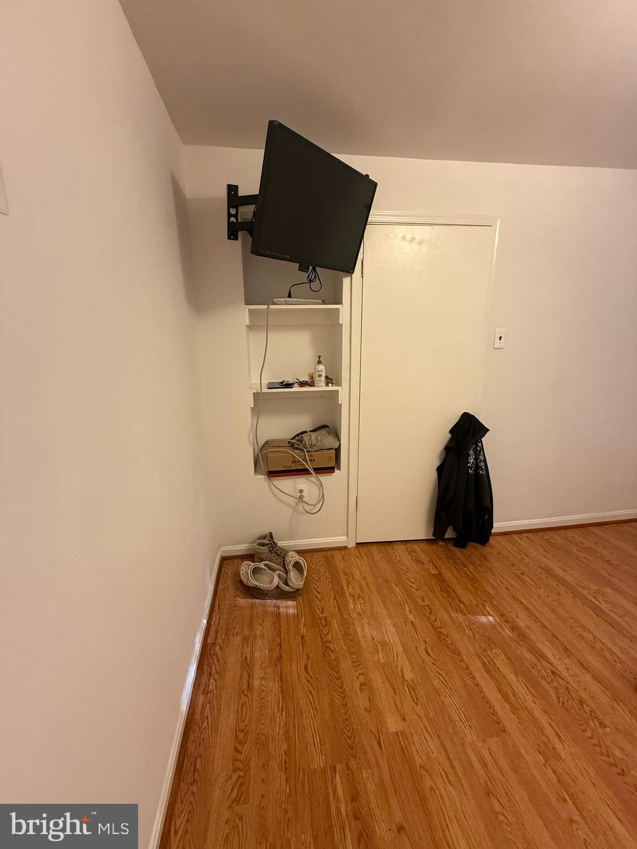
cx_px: 318
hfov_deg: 85.7
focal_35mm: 14
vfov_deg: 102.1
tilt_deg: -15.6
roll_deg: +0.9
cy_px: 424
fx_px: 344
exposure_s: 1/60
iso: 320
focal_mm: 2.22
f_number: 2.2
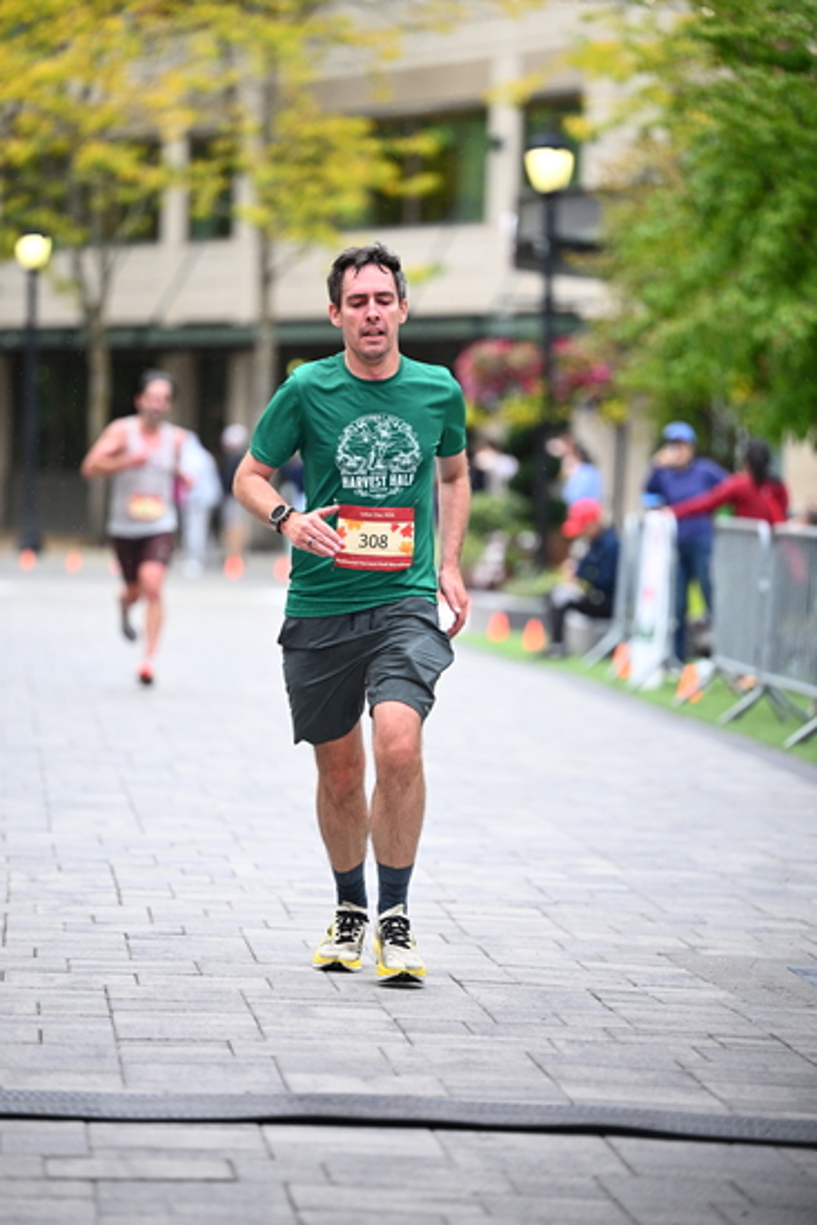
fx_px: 5443
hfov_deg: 8.6
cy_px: 612
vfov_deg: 12.8
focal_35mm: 160
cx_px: 408
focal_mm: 160
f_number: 2.8
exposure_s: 1/1600
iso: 1250
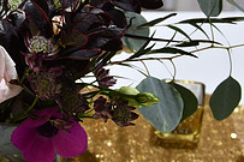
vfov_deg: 11.3
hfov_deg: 16.7
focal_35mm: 120
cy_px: -5
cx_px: -6
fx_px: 813
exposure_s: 1/500
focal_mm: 28
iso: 1000
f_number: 2.8
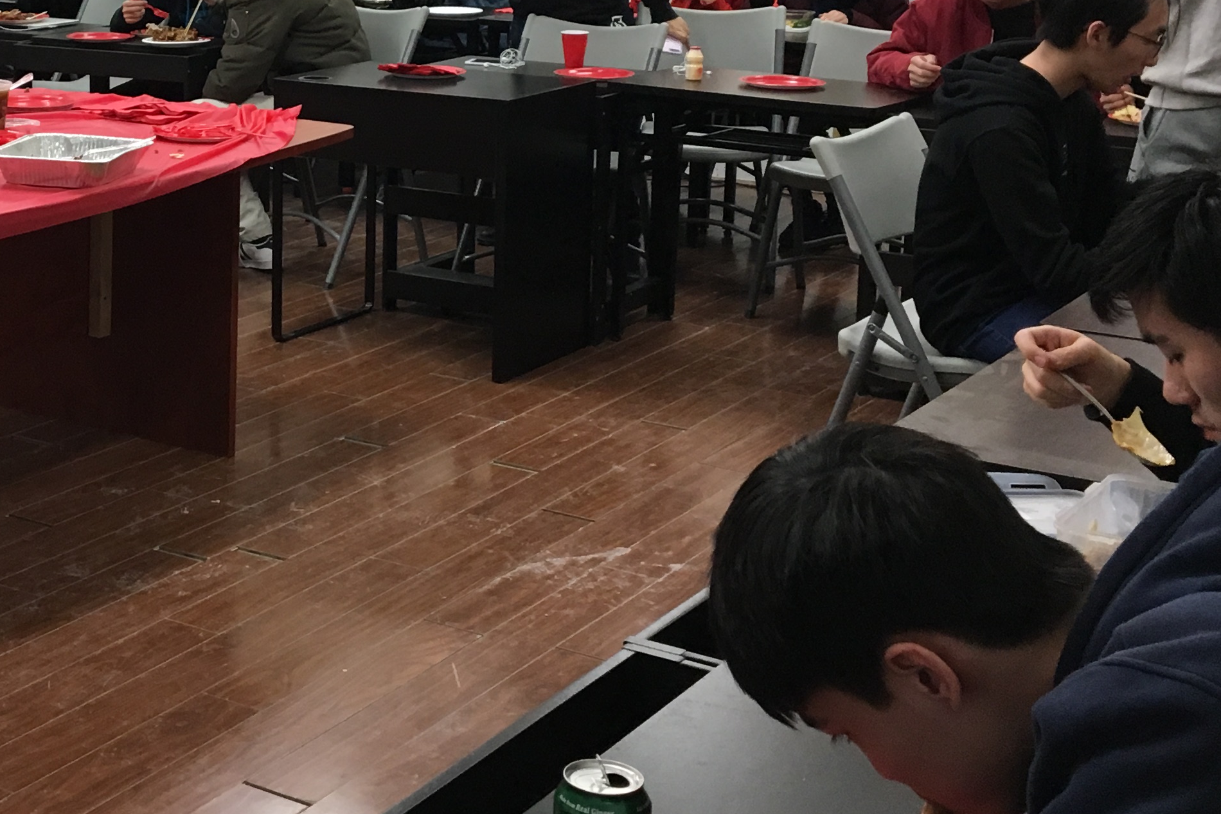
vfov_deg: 21.0
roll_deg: +0.4
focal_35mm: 64
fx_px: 2171
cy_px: 150
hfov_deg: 30.5
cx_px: 220
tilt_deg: -8.0
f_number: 2.2
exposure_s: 1/30
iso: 100
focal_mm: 4.15
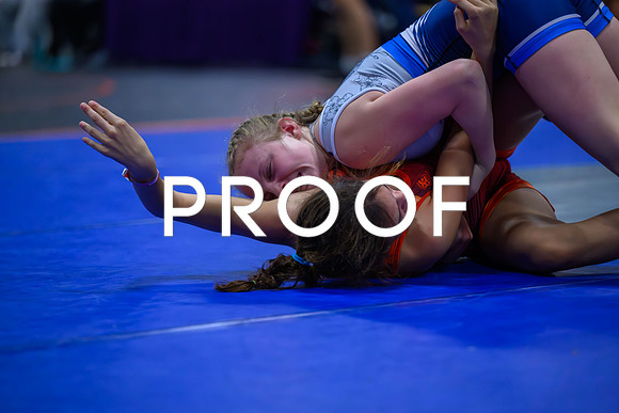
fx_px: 2752
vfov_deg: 8.6
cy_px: 206
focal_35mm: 160
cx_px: 310
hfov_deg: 12.8
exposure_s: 1/800
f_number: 2.8
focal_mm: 160
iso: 9000
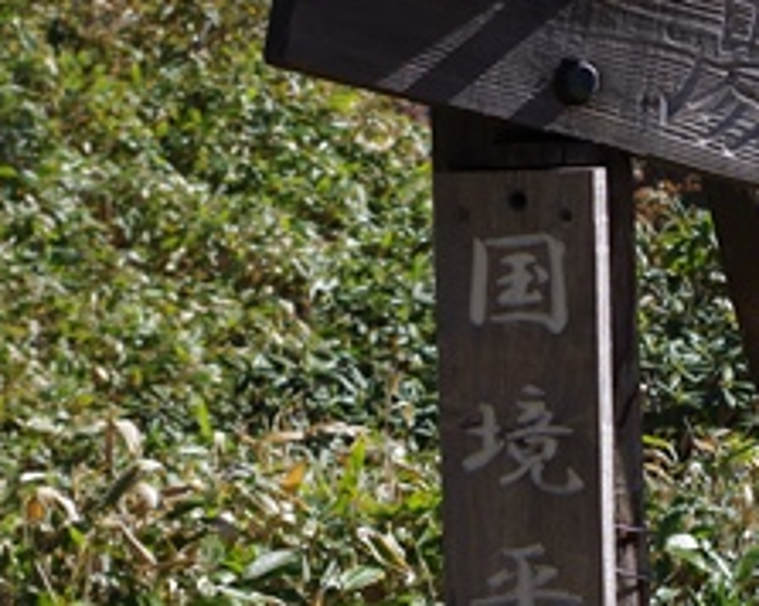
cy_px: 184
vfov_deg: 14.6
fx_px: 2357
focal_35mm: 105
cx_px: 597
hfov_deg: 18.1
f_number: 5.6
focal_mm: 26.25
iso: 100
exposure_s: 1/250
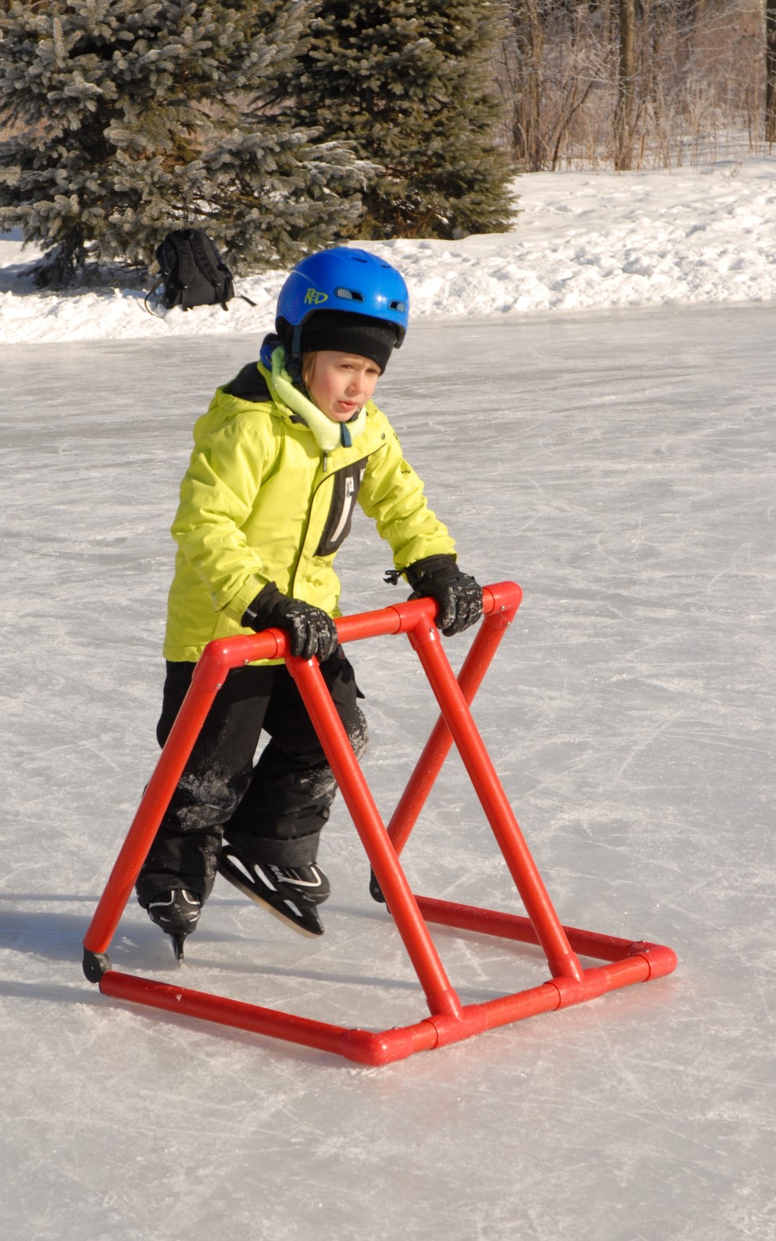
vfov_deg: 20.4
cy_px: 619
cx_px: 360
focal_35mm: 102
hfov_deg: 12.8
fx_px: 3451
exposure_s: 1/400
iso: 200
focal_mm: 66
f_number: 10
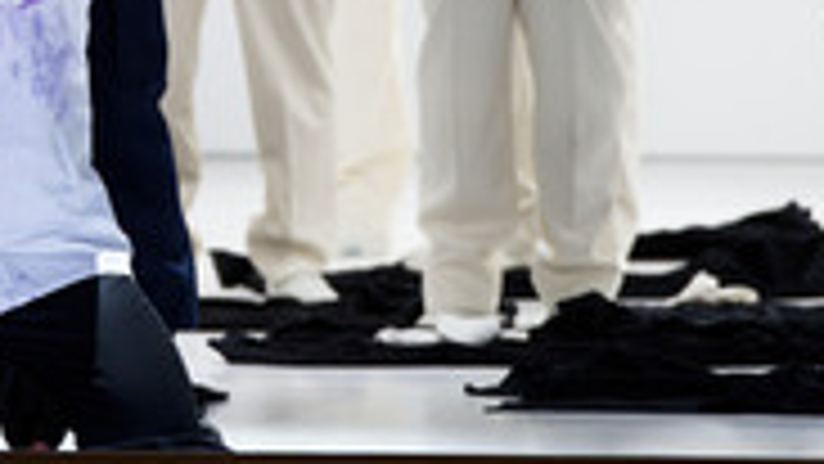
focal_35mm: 697
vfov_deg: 1.7
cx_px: -88
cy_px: -185
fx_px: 15231
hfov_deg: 3.1
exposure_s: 1/250
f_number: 4
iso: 1600
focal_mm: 270
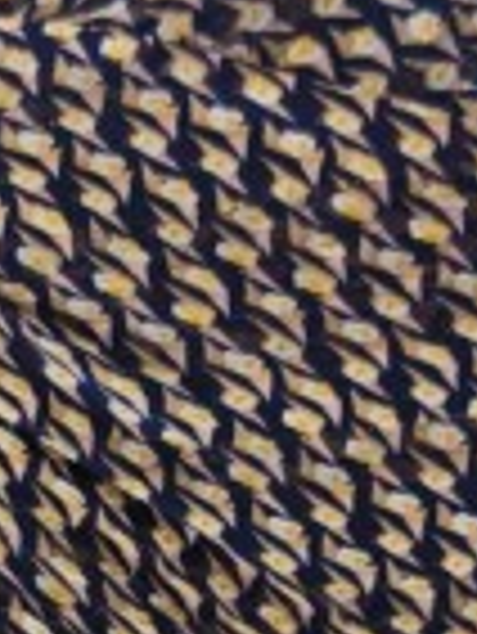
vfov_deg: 13.3
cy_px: 1070
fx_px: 2495
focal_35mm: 136
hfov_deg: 10.9
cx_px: 122
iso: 50
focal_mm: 6.14
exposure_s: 1/40
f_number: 1.65
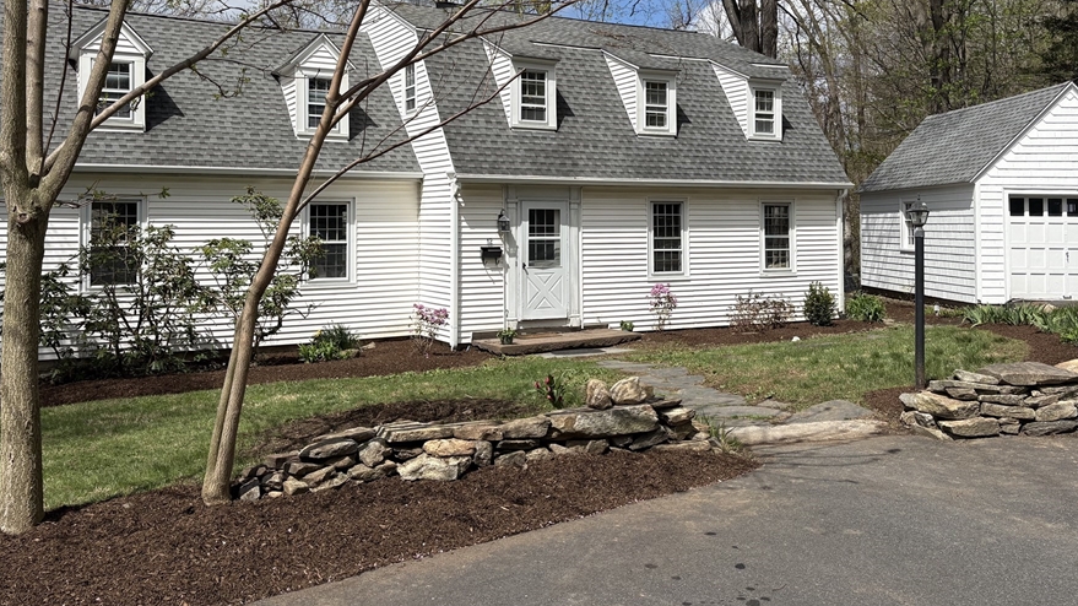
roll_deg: +0.4
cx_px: 545
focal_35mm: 33
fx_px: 943
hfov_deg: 59.5
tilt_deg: +1.5
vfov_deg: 35.3
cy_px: 205
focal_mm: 5.96
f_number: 1.6
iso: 50
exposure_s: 1/5348
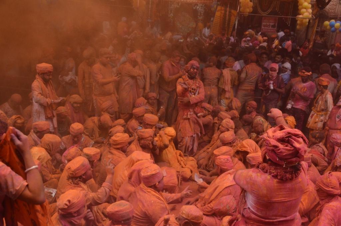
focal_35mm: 39
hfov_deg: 49.6
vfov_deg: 34.1
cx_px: 170
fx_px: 369
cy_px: 113
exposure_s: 1/160
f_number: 8
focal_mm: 26
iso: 1600
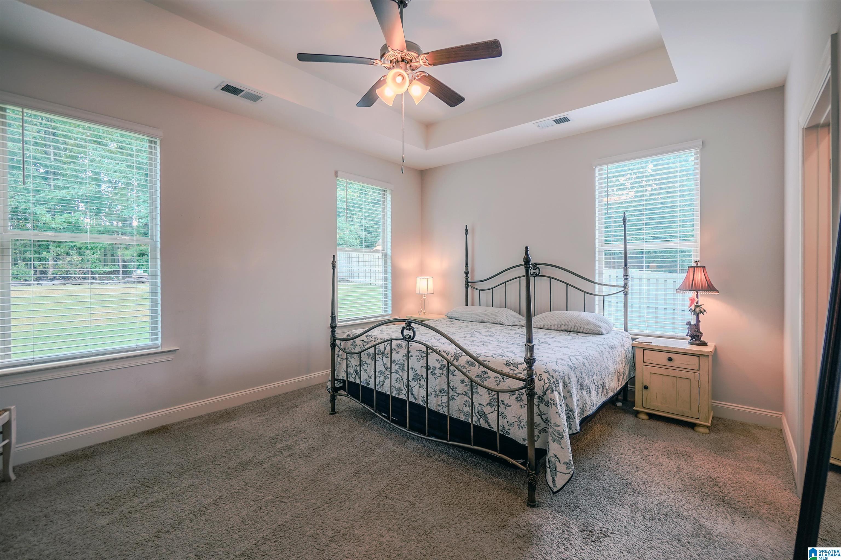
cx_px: 420
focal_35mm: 15
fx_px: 350
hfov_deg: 100.4
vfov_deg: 77.3
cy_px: 280
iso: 250
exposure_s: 1/15
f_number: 16
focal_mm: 10
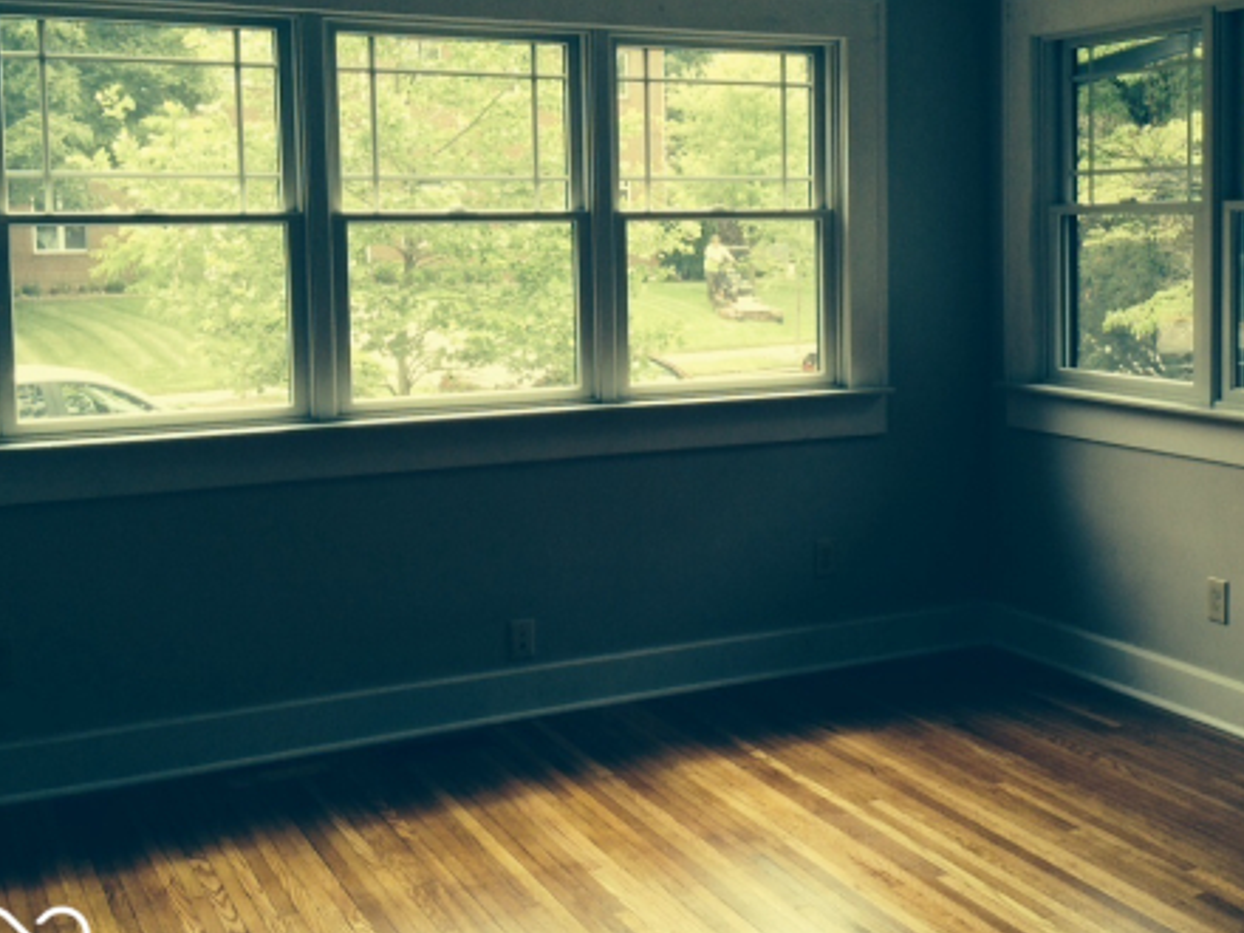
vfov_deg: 29.0
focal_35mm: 50
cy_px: 331
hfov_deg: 37.7
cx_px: 838
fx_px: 1797
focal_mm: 4.12
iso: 50
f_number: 2.4
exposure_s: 1/120
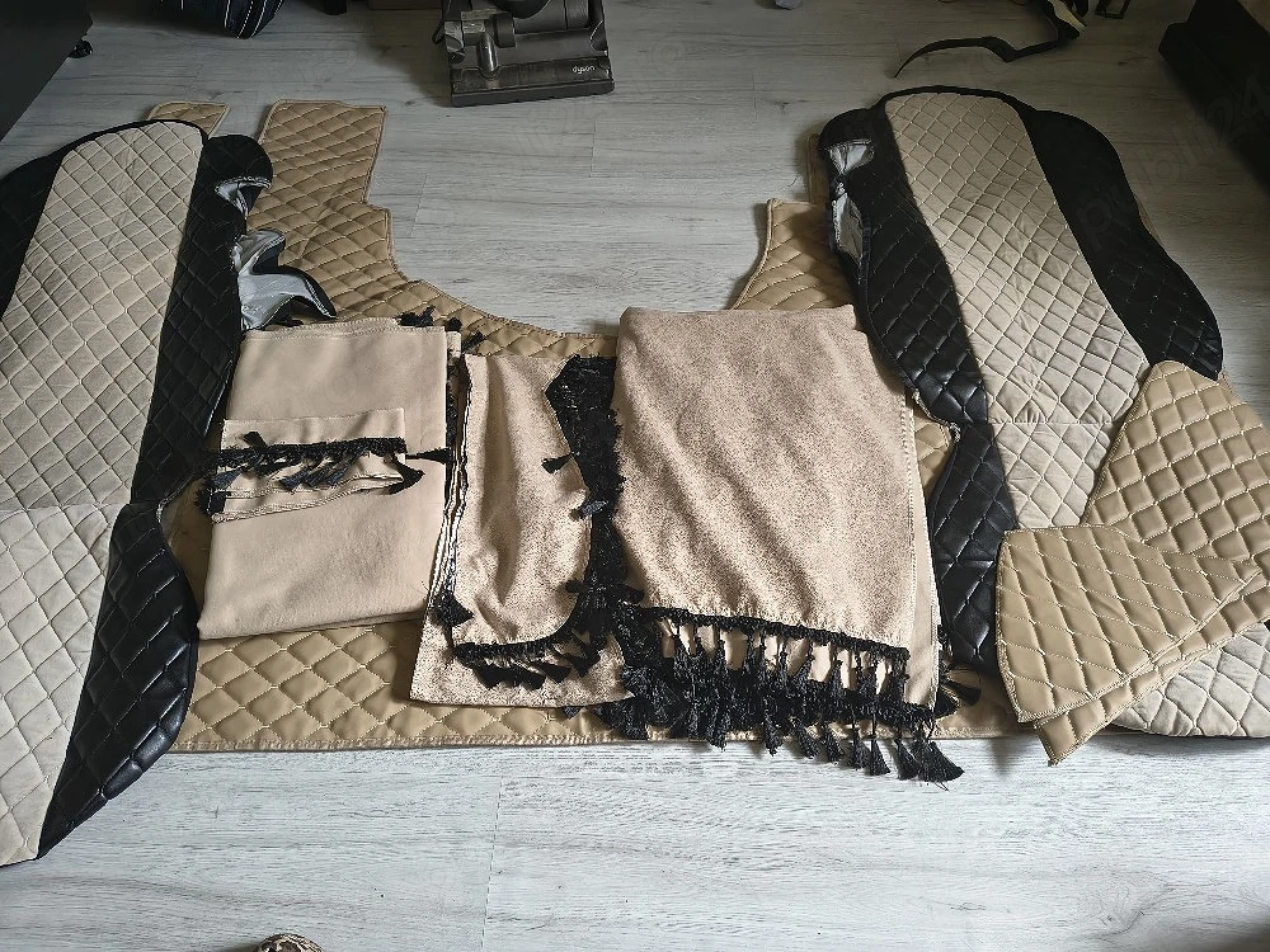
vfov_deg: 56.8
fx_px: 881
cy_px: 476
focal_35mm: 24
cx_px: 635
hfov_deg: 71.6
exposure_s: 1/50.3
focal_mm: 5.56
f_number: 1.8
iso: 1113
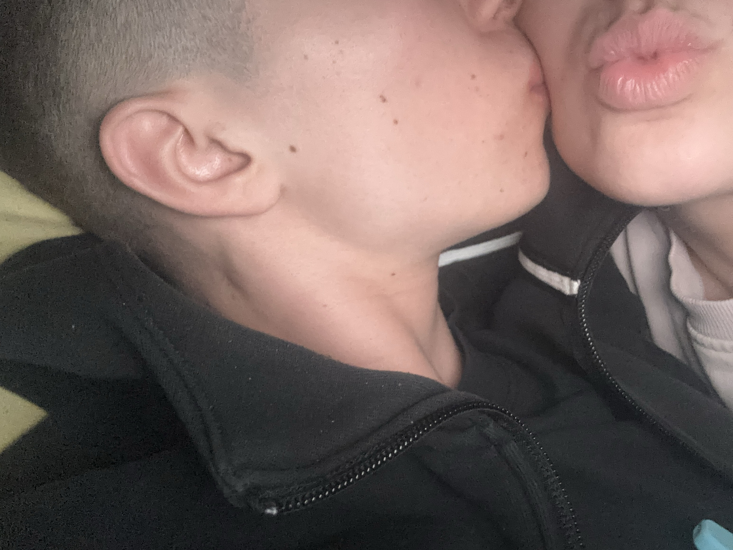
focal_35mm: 30
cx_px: 366
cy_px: 275
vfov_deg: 46.8
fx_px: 635
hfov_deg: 60.0
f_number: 1.9
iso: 400
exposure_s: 1/30
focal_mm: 2.69
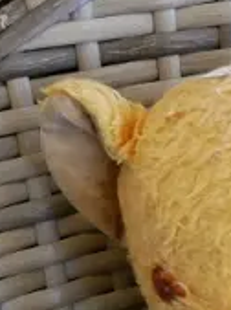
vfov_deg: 7.9
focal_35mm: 243
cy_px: 581
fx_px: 2170
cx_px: 478
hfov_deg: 5.9
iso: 640
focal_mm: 20
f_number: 4.1
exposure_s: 1/60
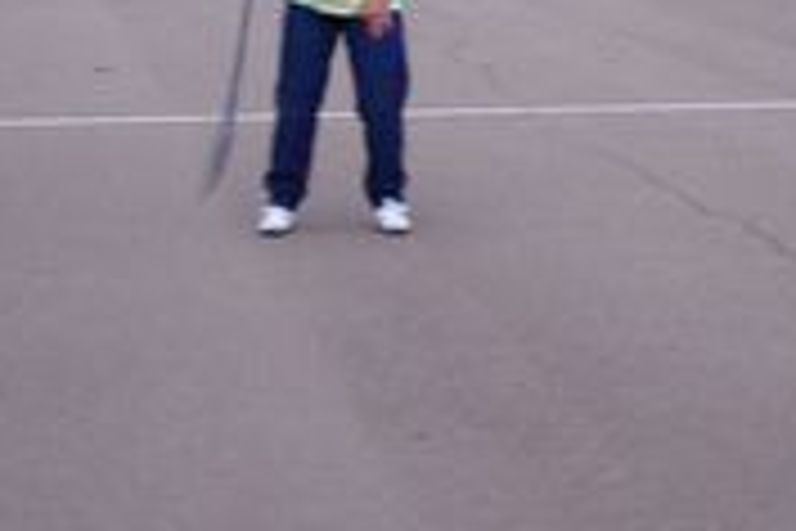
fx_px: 2963
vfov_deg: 10.2
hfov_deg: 15.3
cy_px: 32
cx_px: 544
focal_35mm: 134
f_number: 2.8
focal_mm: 6.3
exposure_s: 1/20
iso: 160
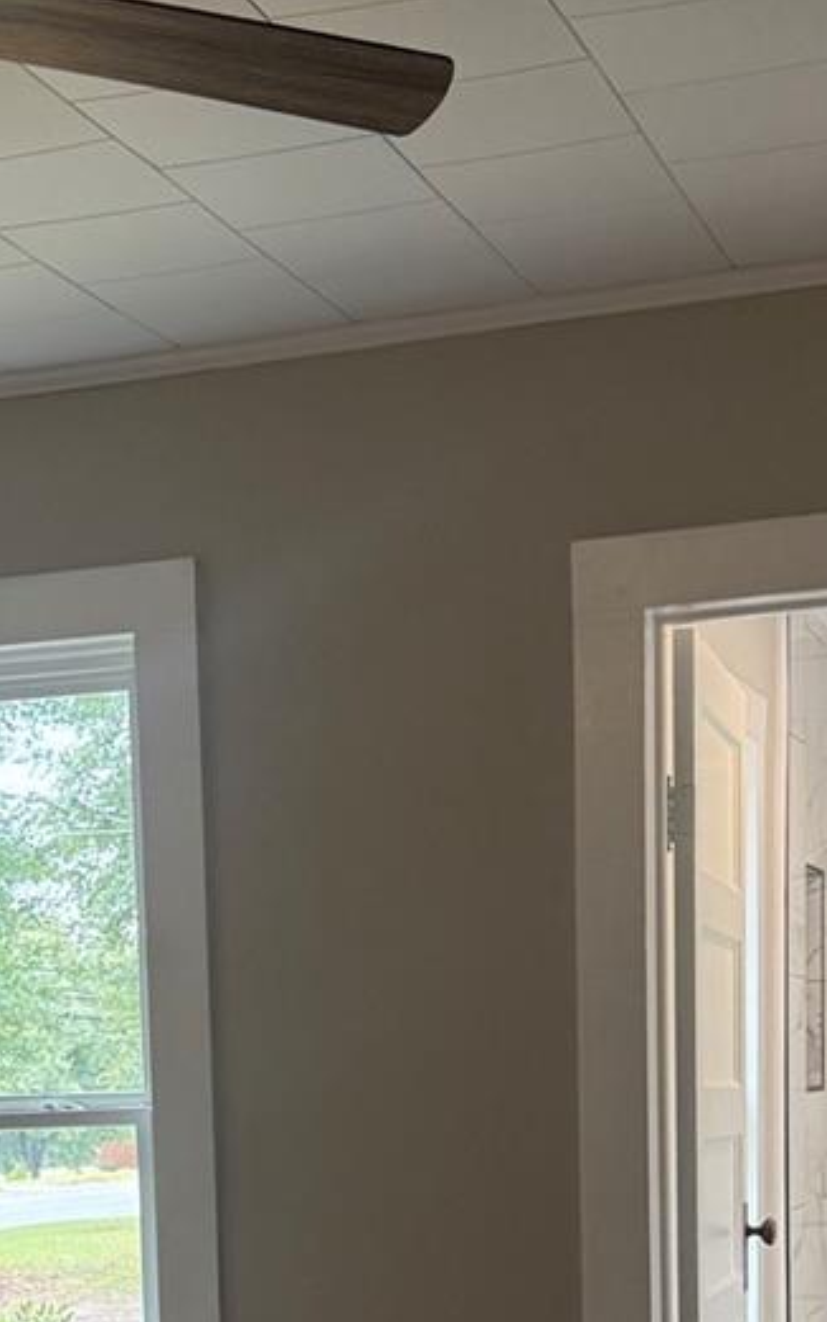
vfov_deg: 25.7
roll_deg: +2.2
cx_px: 241
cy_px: 1416
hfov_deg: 17.3
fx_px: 2702
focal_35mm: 75
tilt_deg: -6.8
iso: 200
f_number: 1.78
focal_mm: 6.76
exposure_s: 1/120
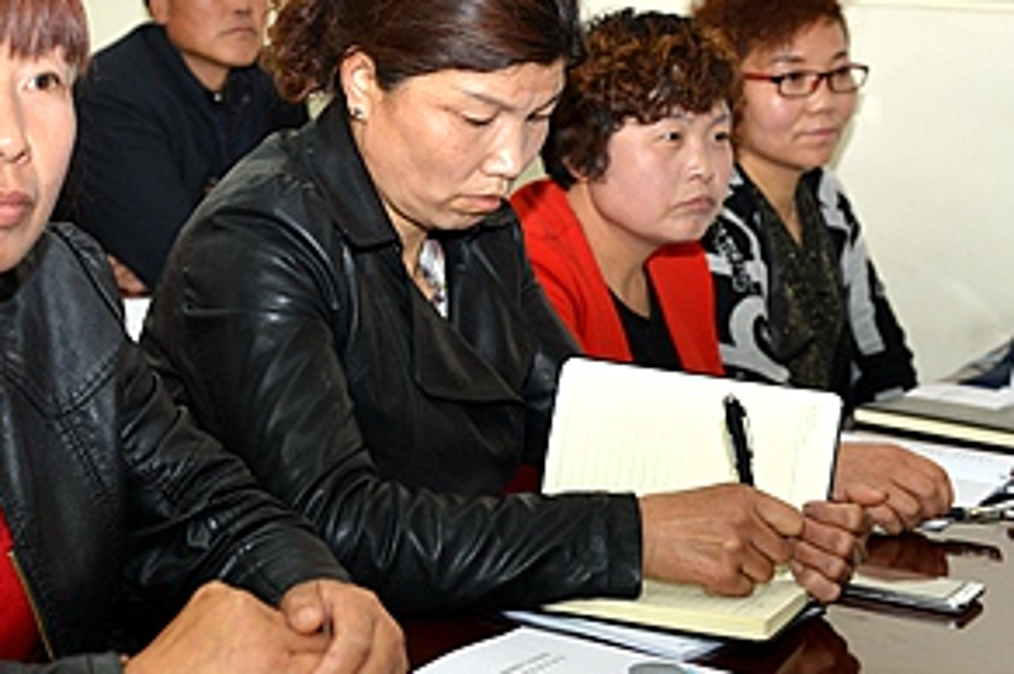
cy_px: 174
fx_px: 2026
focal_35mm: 72
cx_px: 247
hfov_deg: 27.7
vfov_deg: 18.8
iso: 800
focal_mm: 35
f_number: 4
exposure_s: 1/60
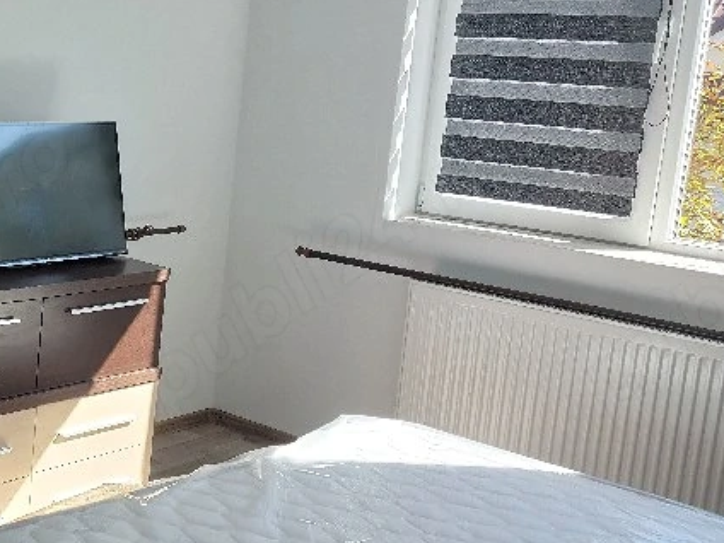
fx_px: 1234
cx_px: -2
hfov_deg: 30.4
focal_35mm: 59
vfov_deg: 24.8
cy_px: 282
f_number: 1.8
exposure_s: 1/119
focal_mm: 5.23
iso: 25
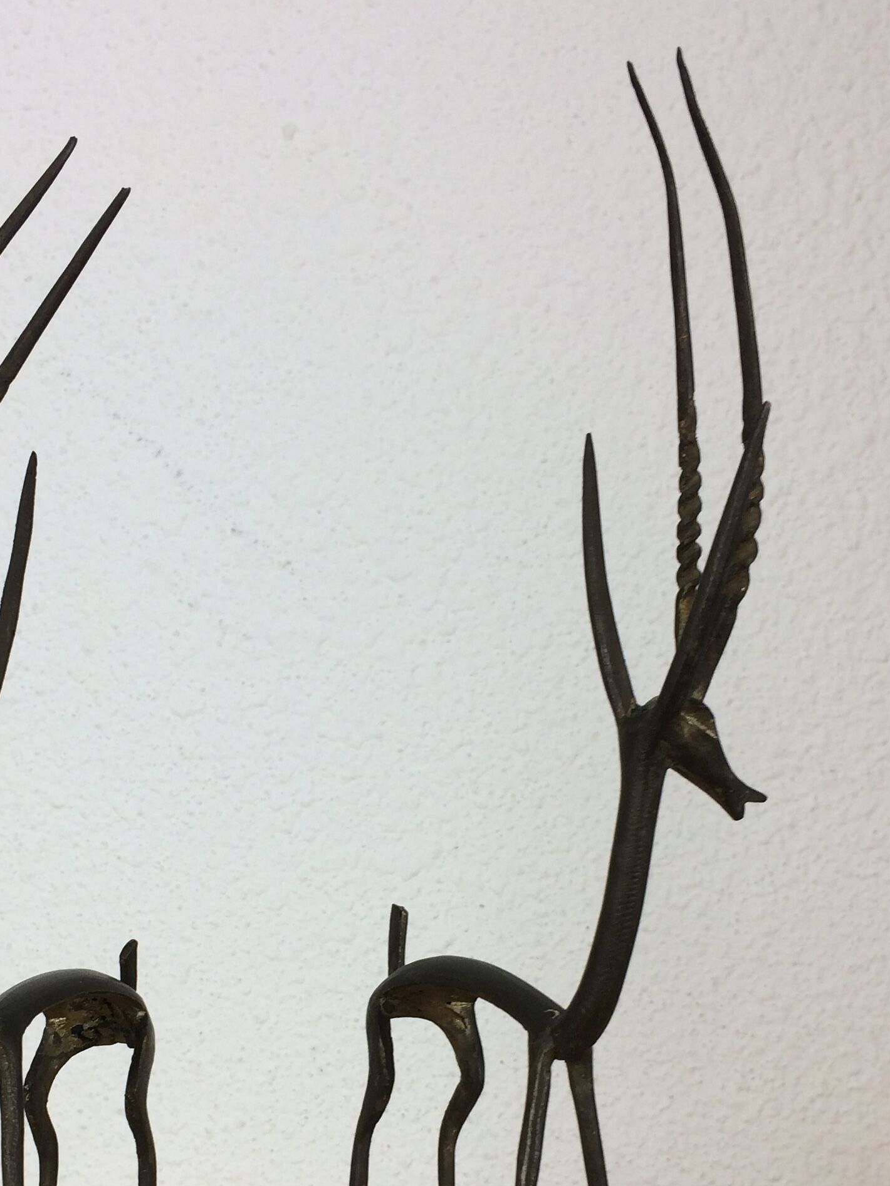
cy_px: 861
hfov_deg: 29.0
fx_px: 1714
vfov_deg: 37.4
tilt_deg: -1.2
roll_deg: +0.9
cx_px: 335
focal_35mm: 50
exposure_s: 1/50
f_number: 2.2
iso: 50
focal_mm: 4.15
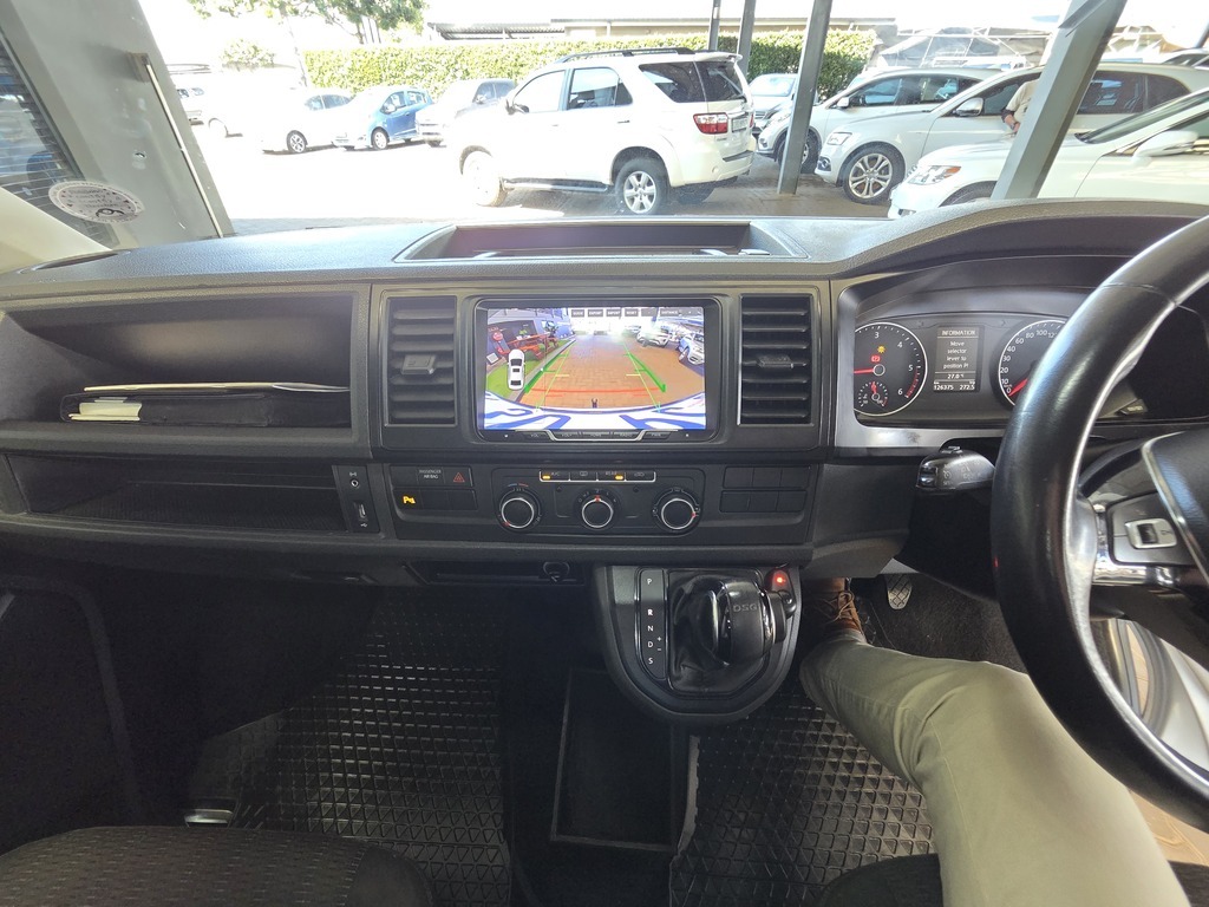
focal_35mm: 13
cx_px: 604
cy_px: 454
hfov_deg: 106.2
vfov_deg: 89.9
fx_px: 454
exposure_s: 1/50
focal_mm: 2.2
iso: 640
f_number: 2.2
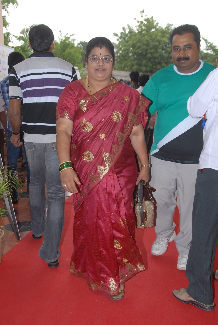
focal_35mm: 44
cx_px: 109
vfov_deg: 44.9
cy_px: 162
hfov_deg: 31.0
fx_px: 393
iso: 200
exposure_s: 1/125
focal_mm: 29
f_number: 5.6
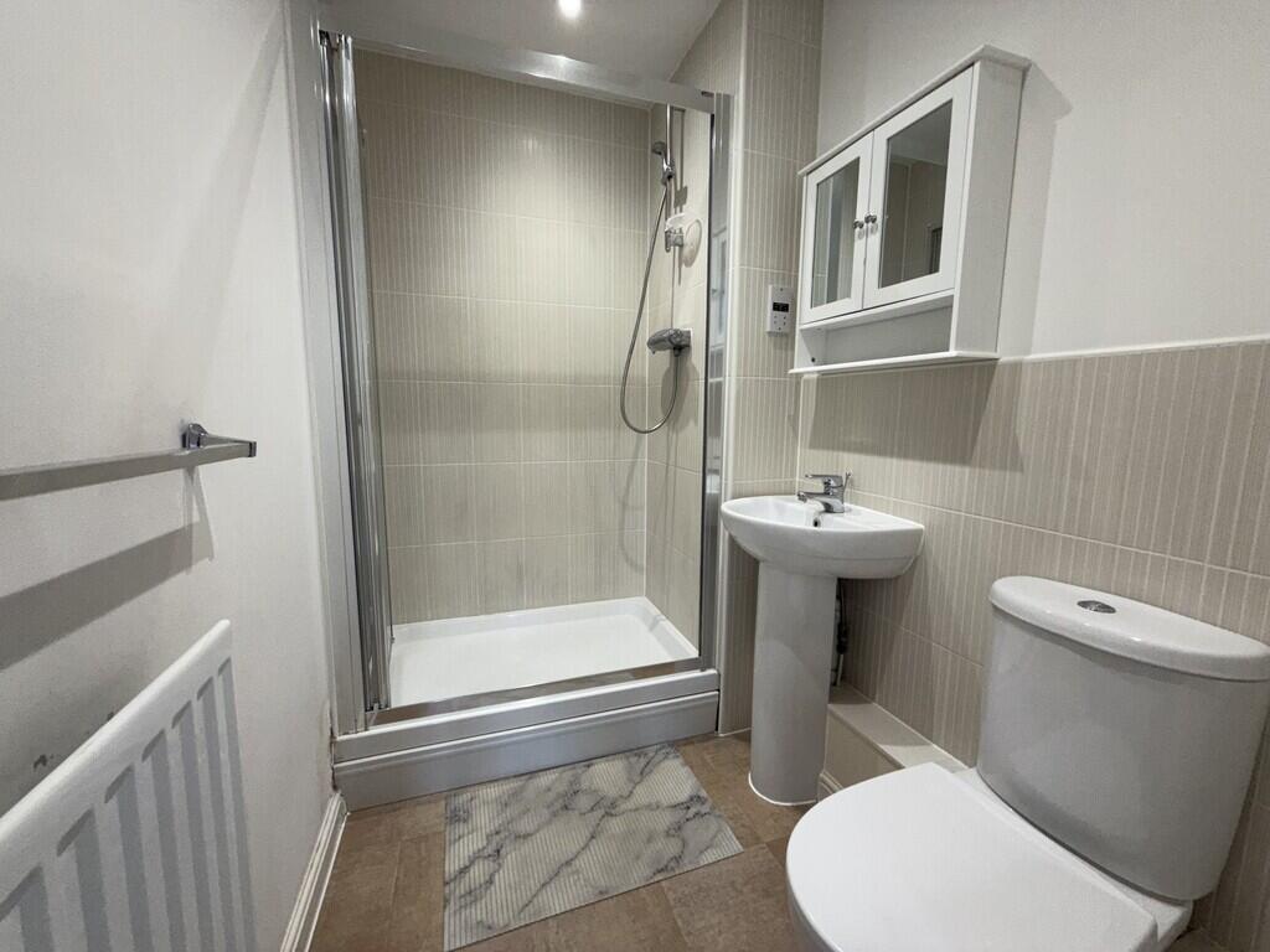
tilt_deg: -6.2
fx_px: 514
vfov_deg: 85.7
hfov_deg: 102.1
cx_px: 635
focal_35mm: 14
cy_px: 476
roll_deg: -0.5
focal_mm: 2.22
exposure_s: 1/99
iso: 125
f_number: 2.2
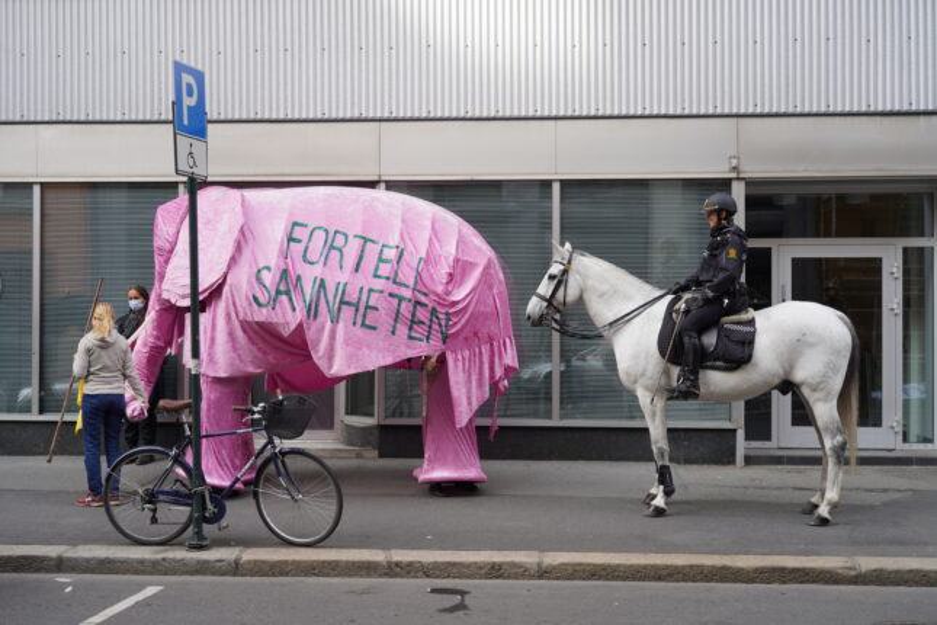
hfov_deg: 45.4
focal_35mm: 43
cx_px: 468
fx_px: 1119
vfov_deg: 31.2
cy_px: 312
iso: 125
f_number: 4
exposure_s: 1/250
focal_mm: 43
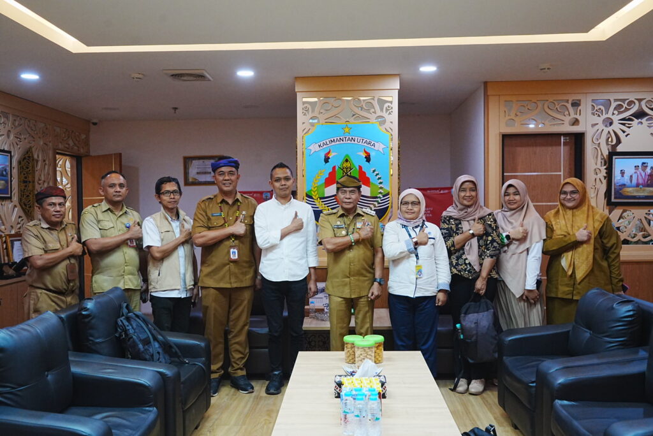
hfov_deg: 58.7
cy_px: 218
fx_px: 581
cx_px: 326
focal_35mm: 32
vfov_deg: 41.2
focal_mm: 32
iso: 5000
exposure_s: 1/125
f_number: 6.3
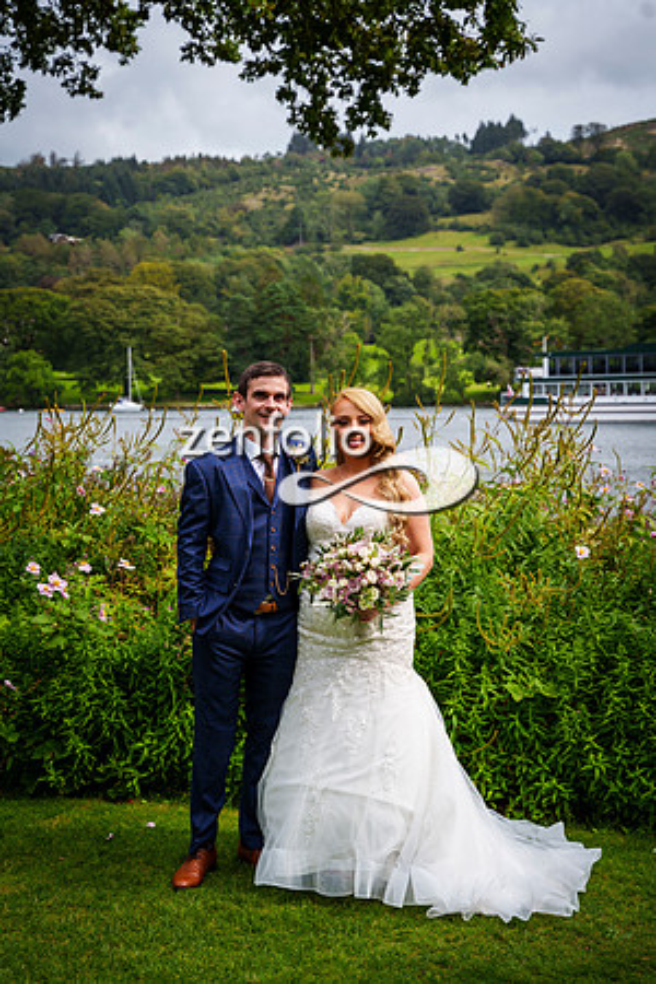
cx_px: 328
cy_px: 492
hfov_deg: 23.4
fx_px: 1585
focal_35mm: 58
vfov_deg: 34.5
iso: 200
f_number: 5
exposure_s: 1/1250
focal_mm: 58
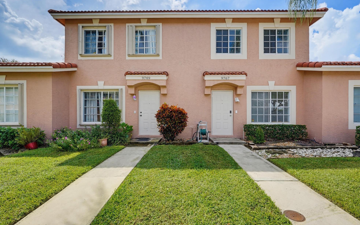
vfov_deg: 68.0
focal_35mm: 17
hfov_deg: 94.4
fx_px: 167
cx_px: 182
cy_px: 117
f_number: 8
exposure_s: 1/400
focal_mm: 16
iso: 800
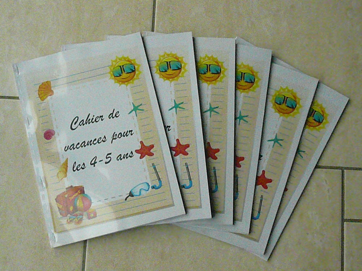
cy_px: 136
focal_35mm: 46
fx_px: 481
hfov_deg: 41.2
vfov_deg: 31.5
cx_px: 181
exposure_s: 1/800
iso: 3200
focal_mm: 7.5
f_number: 10
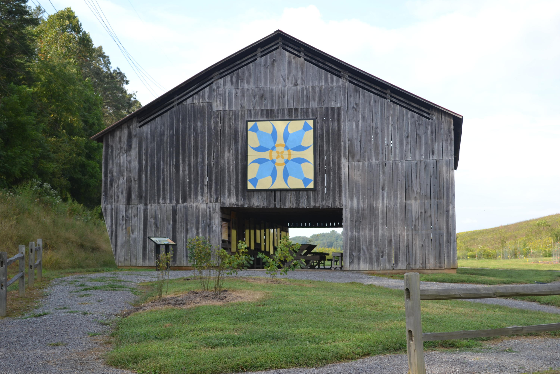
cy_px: 187
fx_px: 887
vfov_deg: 23.8
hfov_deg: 35.1
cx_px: 280
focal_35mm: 57
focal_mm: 38
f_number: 6.3
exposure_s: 1/160
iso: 100
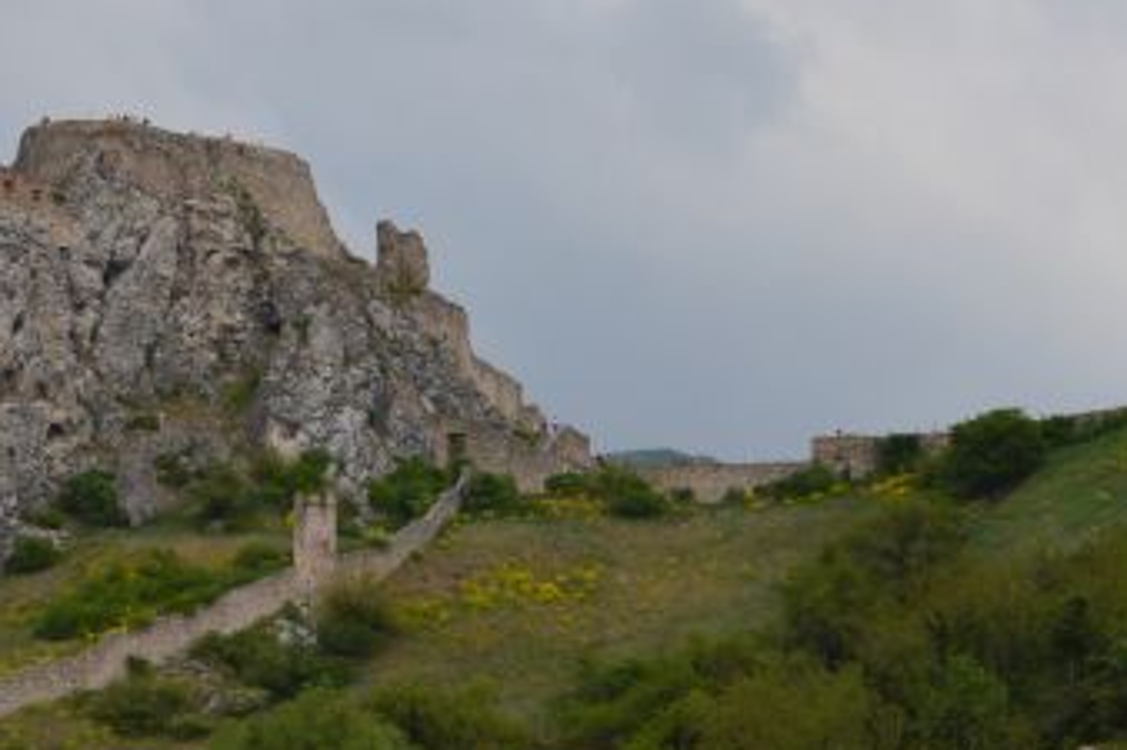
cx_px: 423
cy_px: 523
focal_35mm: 106
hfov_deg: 19.2
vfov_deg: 12.8
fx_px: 3330
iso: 280
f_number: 11
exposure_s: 1/500
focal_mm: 25
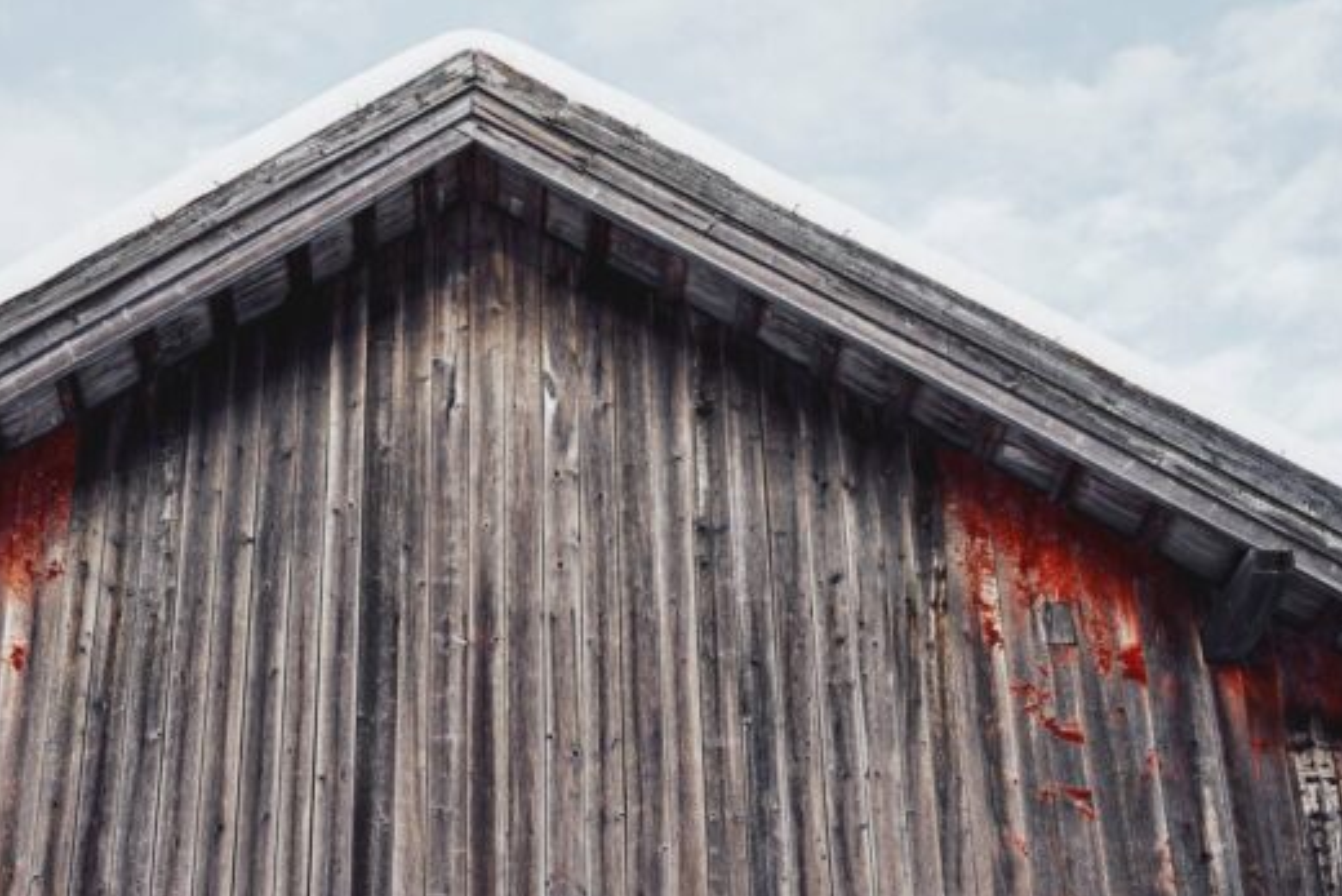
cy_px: 351
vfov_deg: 21.9
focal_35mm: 62
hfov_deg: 32.2
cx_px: 506
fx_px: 2312
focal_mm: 43
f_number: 8
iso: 100
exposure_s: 1/50
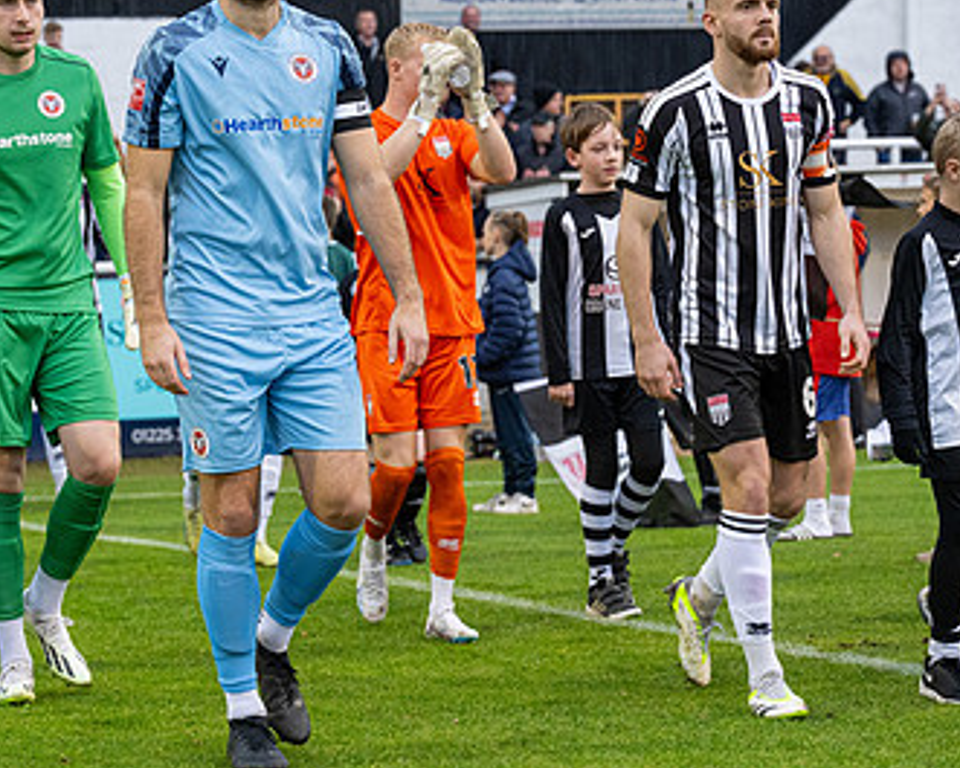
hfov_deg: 14.3
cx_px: 232
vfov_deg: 11.5
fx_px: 3808
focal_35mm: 134
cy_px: 420
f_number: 4
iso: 2000
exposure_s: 1/400
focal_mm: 70
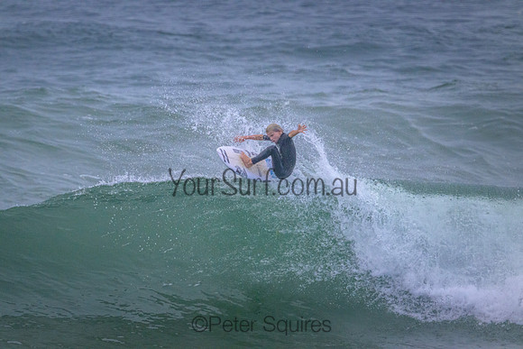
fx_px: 11624
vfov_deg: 1.7
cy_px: 174
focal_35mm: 800
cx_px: 262
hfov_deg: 2.6
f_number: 11
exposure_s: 1/2000
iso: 5000
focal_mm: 800
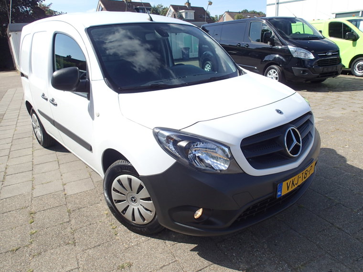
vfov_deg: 54.9
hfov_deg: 69.4
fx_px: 262
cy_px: 136
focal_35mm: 25
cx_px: 182
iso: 100
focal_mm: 4.5
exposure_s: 1/160
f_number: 8
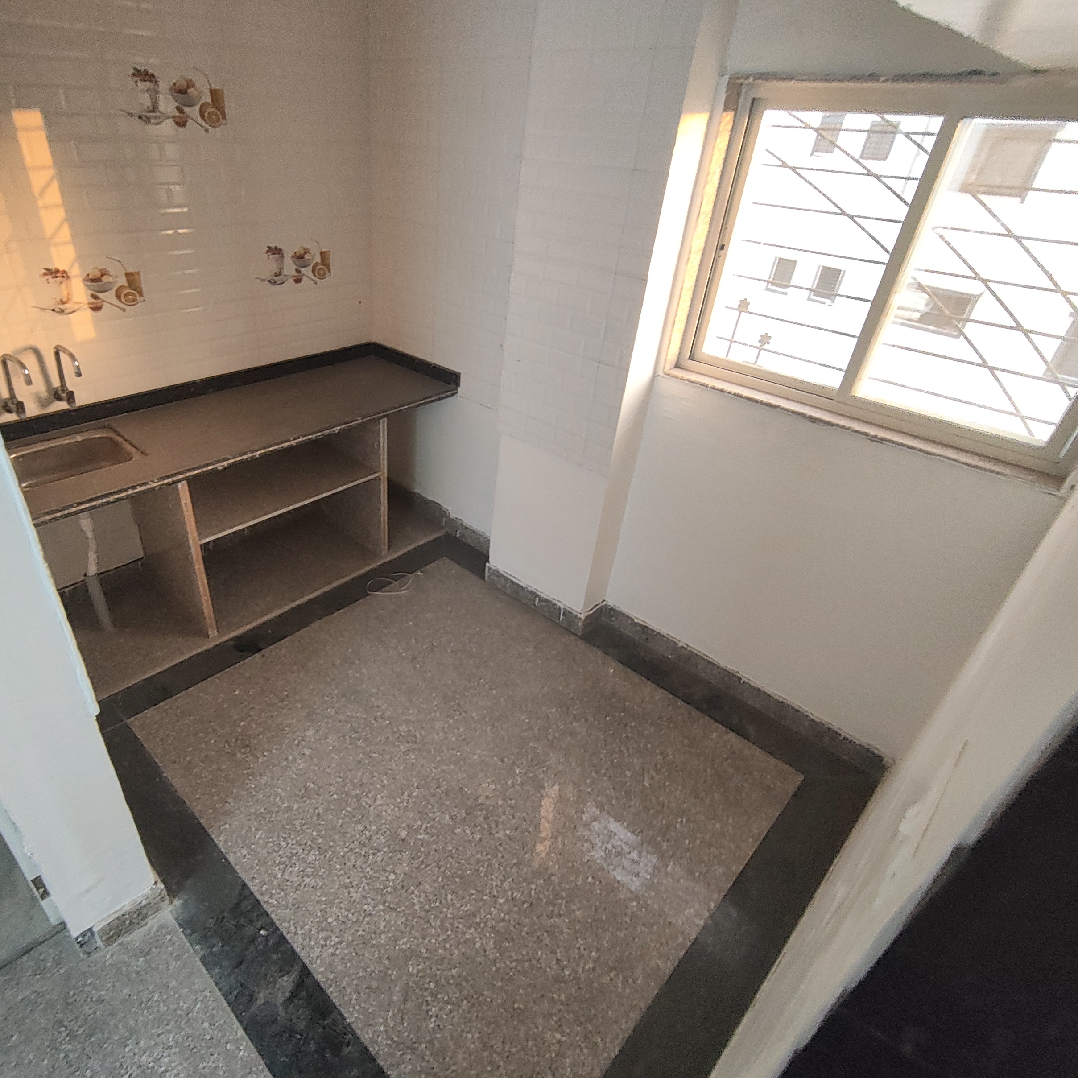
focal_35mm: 18
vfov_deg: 80.7
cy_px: 542
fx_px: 634
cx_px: 442
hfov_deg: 79.9
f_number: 2.2
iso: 509
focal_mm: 1.64
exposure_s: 1/33.3
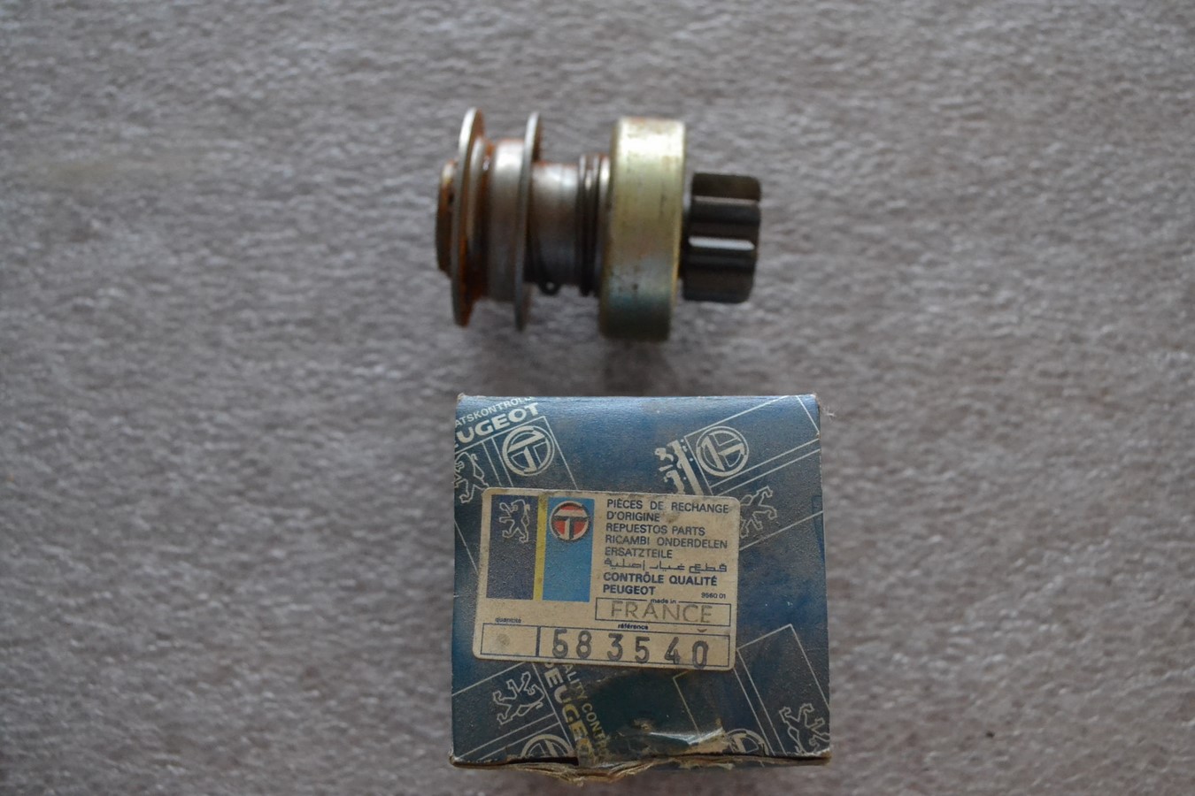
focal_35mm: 45
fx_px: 1494
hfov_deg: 43.6
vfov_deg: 29.9
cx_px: 598
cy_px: 398
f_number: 4.5
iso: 3200
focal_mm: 30
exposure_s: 1/50
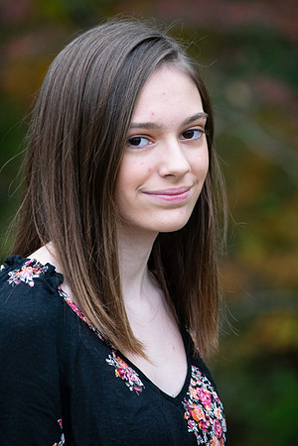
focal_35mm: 248
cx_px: 149
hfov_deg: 5.6
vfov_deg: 8.3
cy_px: 223
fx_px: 3073
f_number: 5.3
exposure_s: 1/250
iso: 1600
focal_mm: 165
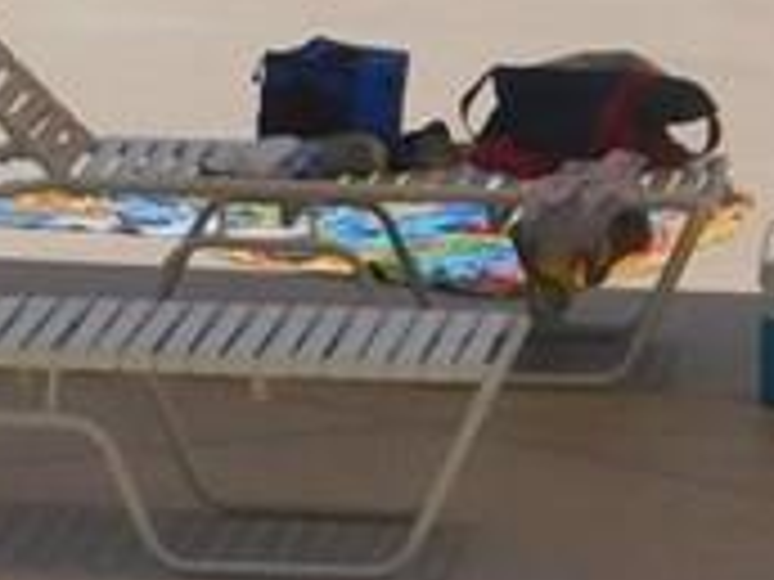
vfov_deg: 3.1
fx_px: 10643
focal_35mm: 476
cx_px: -130
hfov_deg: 4.2
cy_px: 112
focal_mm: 14.2
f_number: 8.8
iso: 125
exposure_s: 1/640
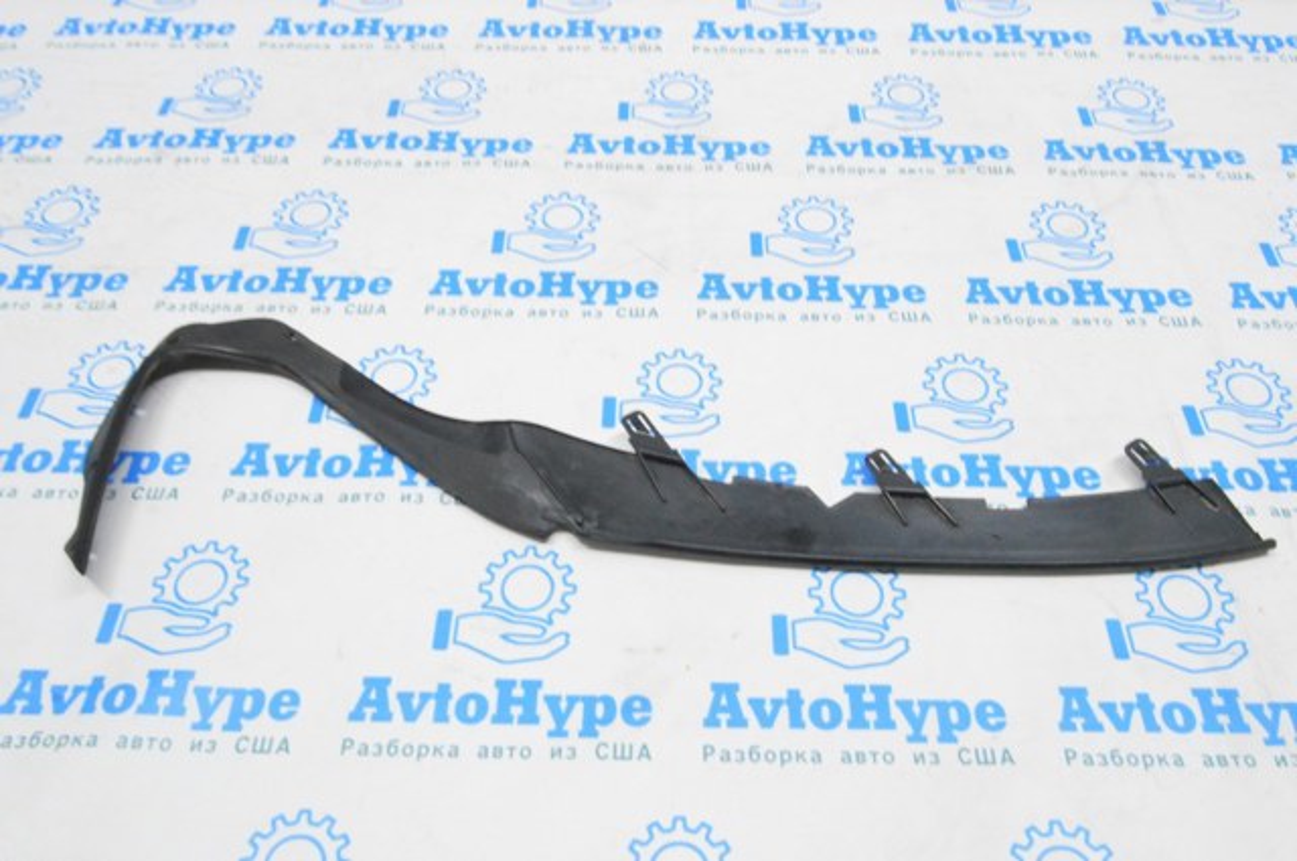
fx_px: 1079
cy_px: 430
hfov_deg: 62.0
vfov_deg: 43.5
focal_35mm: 30
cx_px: 648
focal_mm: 20
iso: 6400
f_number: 20
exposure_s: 1/15
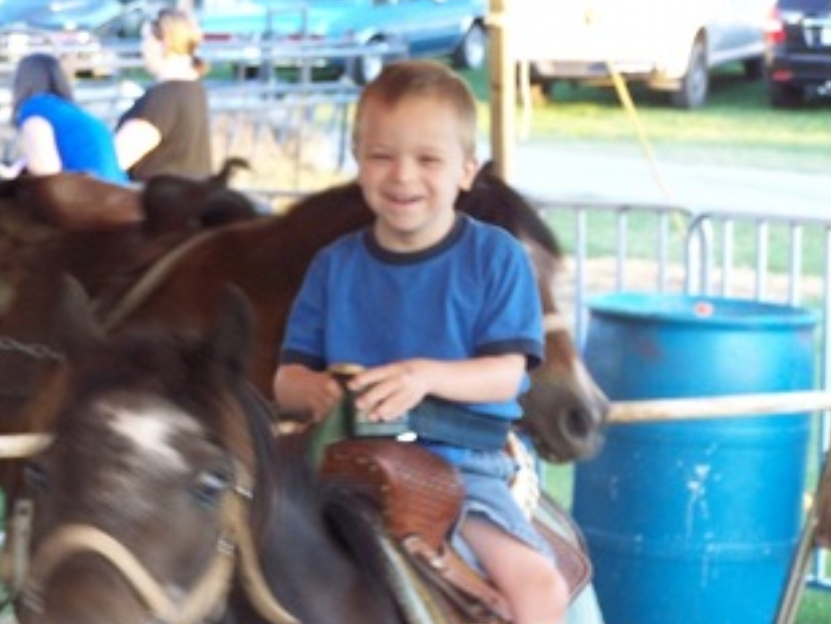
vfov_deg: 10.3
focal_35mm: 144
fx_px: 3458
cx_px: 406
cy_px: 356
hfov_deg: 13.7
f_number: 3.2
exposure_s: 1/30
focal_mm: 19.4
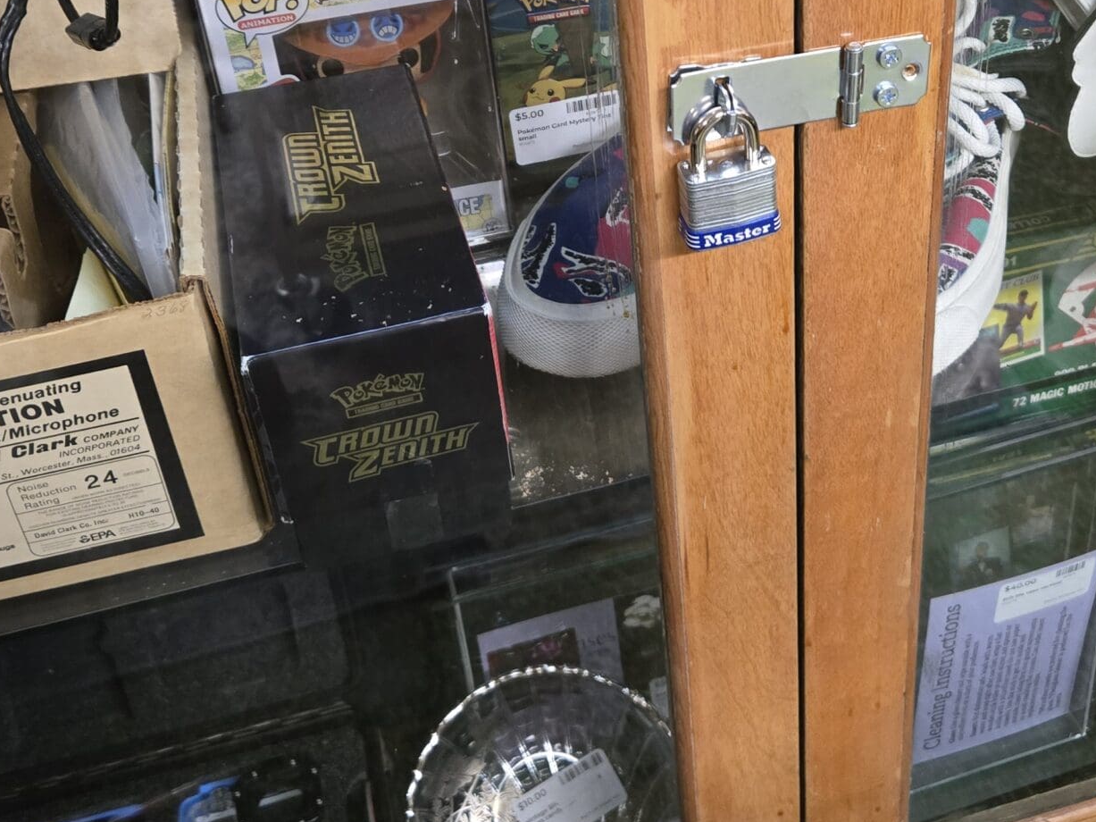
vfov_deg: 30.0
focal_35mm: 48
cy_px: 274
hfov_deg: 39.5
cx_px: 663
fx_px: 1520
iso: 1000
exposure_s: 1/60
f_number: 1.8
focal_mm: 5.4
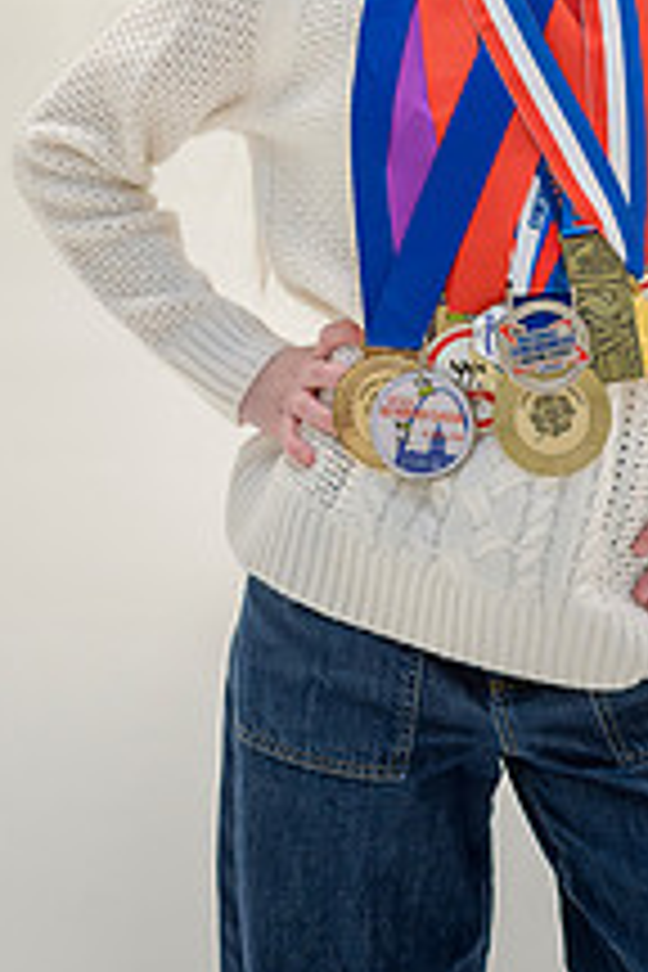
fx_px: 4779
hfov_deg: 7.8
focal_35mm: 177
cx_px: 472
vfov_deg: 11.5
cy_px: -9
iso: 1000
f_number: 4
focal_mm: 85
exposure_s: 1/320
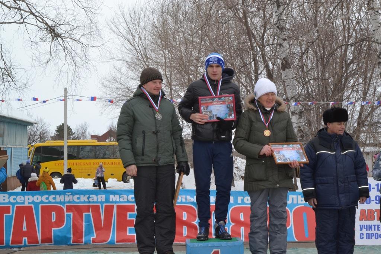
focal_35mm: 66
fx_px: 699
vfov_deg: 20.6
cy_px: 127
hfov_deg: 30.5
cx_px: 190
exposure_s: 1/200
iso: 800
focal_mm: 44
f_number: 20
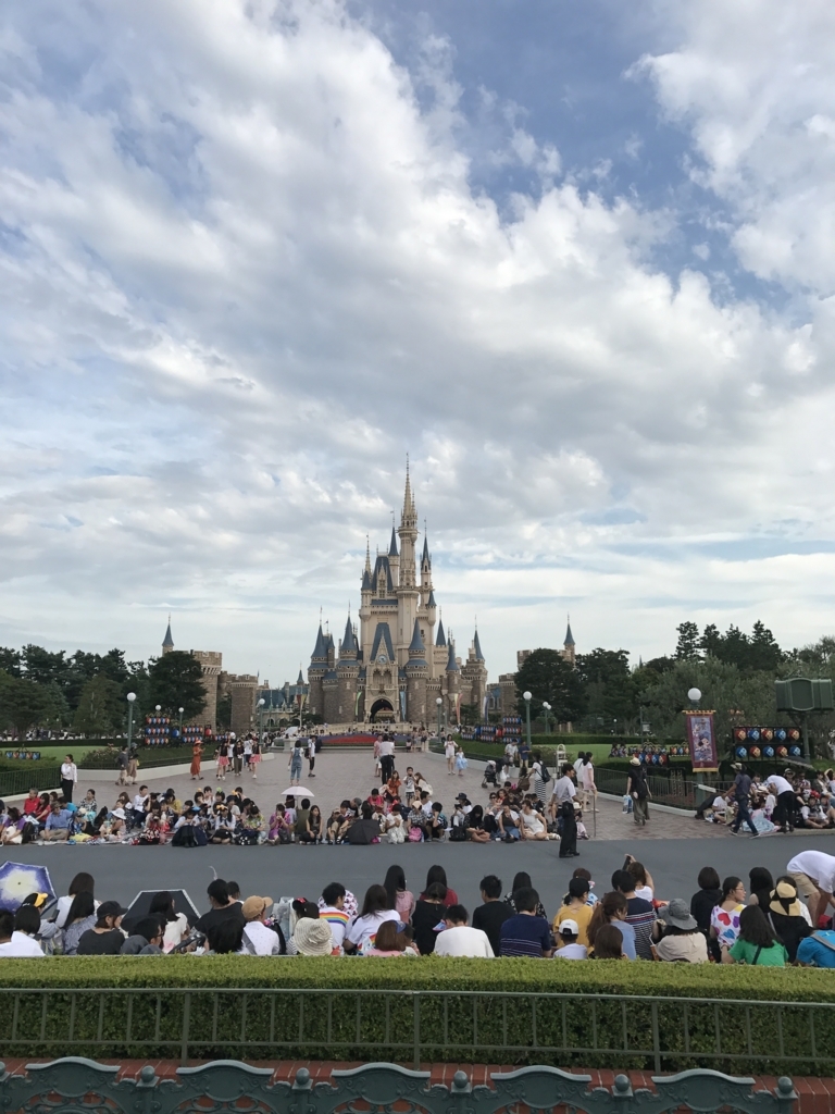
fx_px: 901
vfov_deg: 63.4
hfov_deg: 49.7
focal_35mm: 28
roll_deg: -0.4
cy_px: 557
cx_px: 418
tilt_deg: +11.3
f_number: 1.8
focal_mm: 3.99
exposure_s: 1/1681
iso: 20
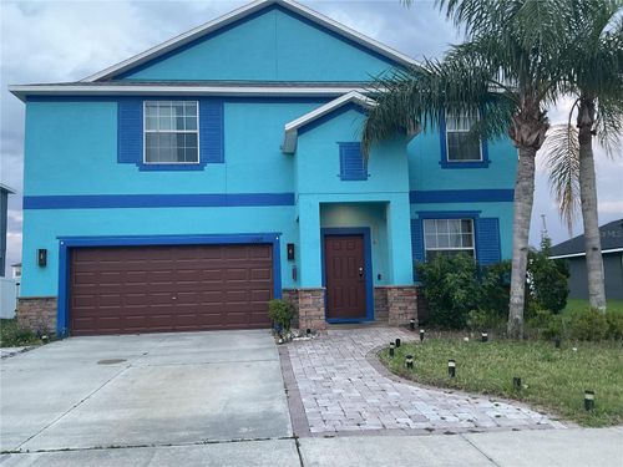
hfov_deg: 61.7
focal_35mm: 29
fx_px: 522
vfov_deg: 48.2
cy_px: 234
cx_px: 312
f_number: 1.8
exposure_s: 1/60
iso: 50
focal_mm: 3
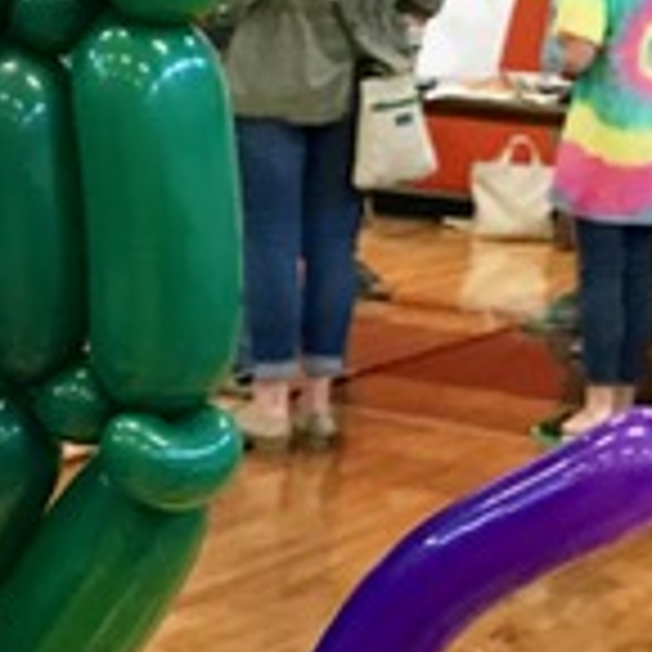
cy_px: 594
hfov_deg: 13.7
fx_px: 2323
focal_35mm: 109
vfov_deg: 15.8
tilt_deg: -13.3
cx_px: -630
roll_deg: +2.0
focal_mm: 3.99
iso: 40
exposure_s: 1/30
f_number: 1.8
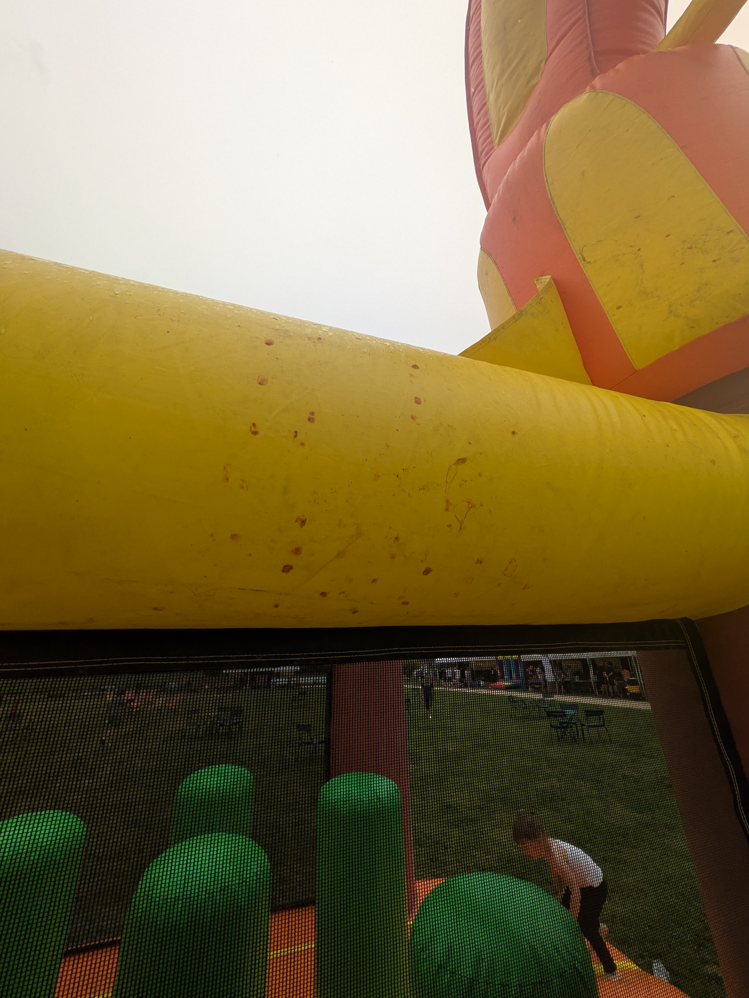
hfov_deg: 85.7
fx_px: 404
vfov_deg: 102.0
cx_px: 374
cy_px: 499
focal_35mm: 14
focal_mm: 1.83
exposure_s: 1/713
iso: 50
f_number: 2.2
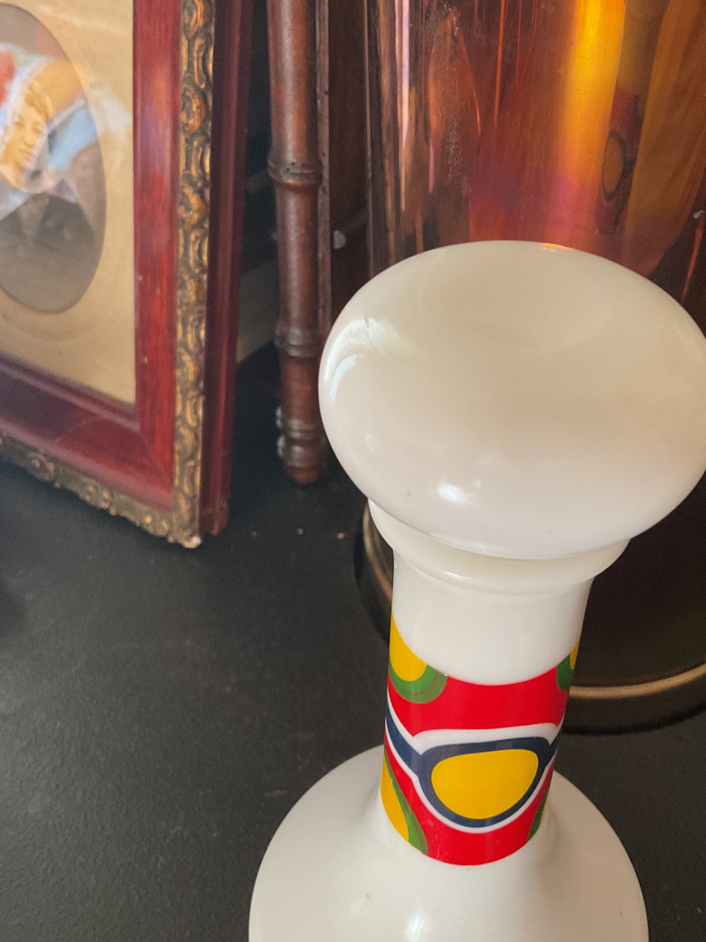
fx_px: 1033
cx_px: 443
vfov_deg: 48.9
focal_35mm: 38
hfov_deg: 37.5
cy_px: 441
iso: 200
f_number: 1.8
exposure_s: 1/60
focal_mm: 3
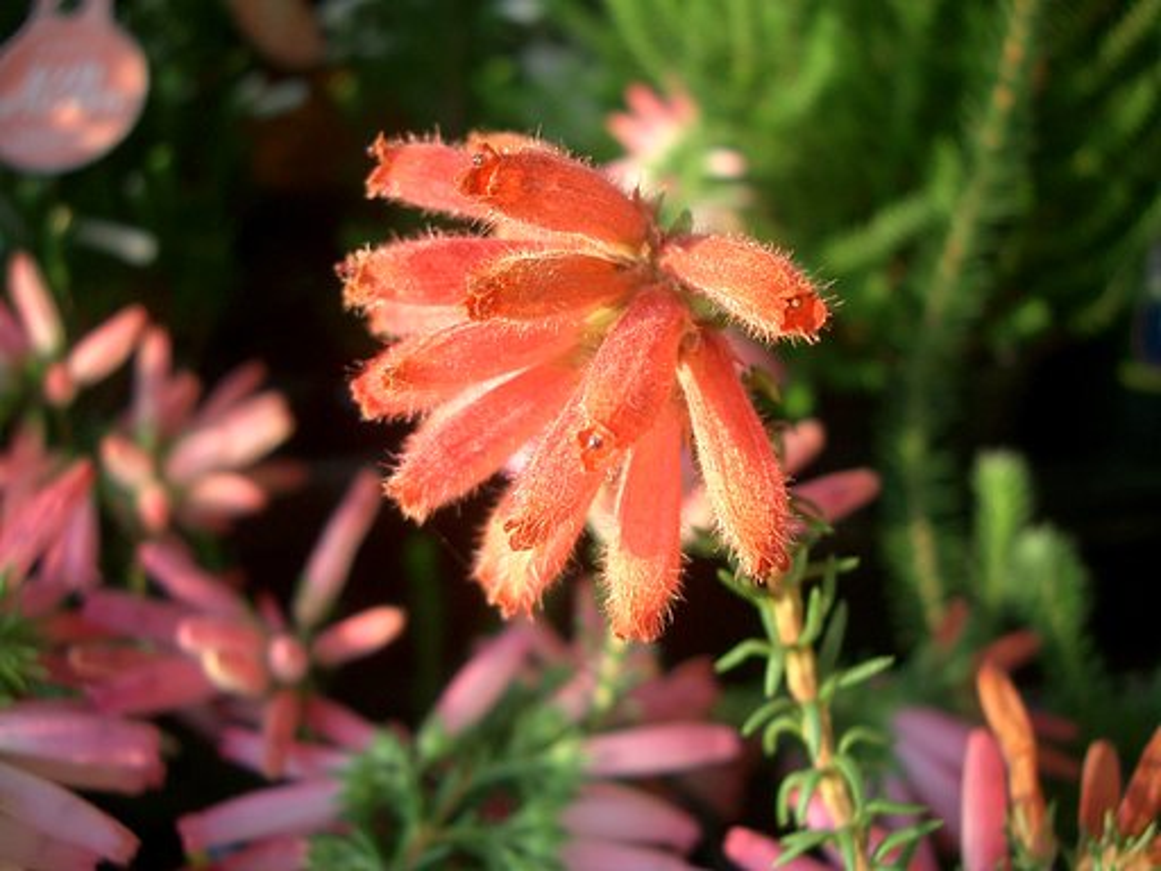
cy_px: 436
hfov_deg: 52.6
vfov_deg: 40.7
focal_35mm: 35
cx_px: 580
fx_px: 1174
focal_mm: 5.8
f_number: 2.6
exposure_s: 1/200
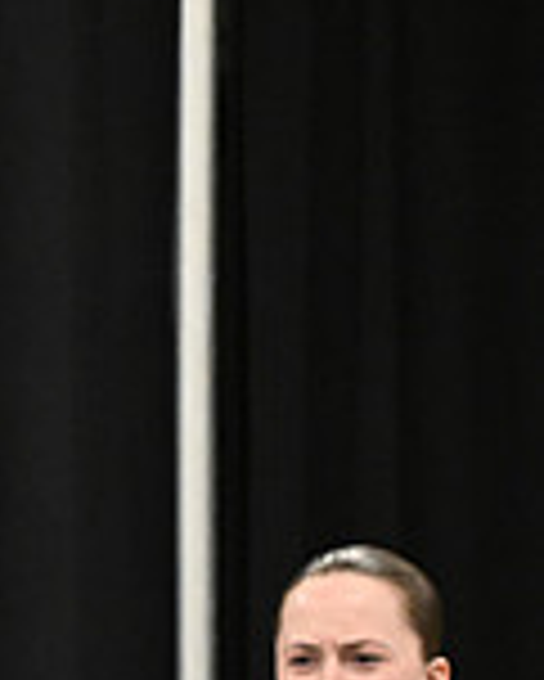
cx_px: -751
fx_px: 19582
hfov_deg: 1.6
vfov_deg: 2.0
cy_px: 567
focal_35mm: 974
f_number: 6
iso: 10000
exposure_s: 1/250
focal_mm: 270
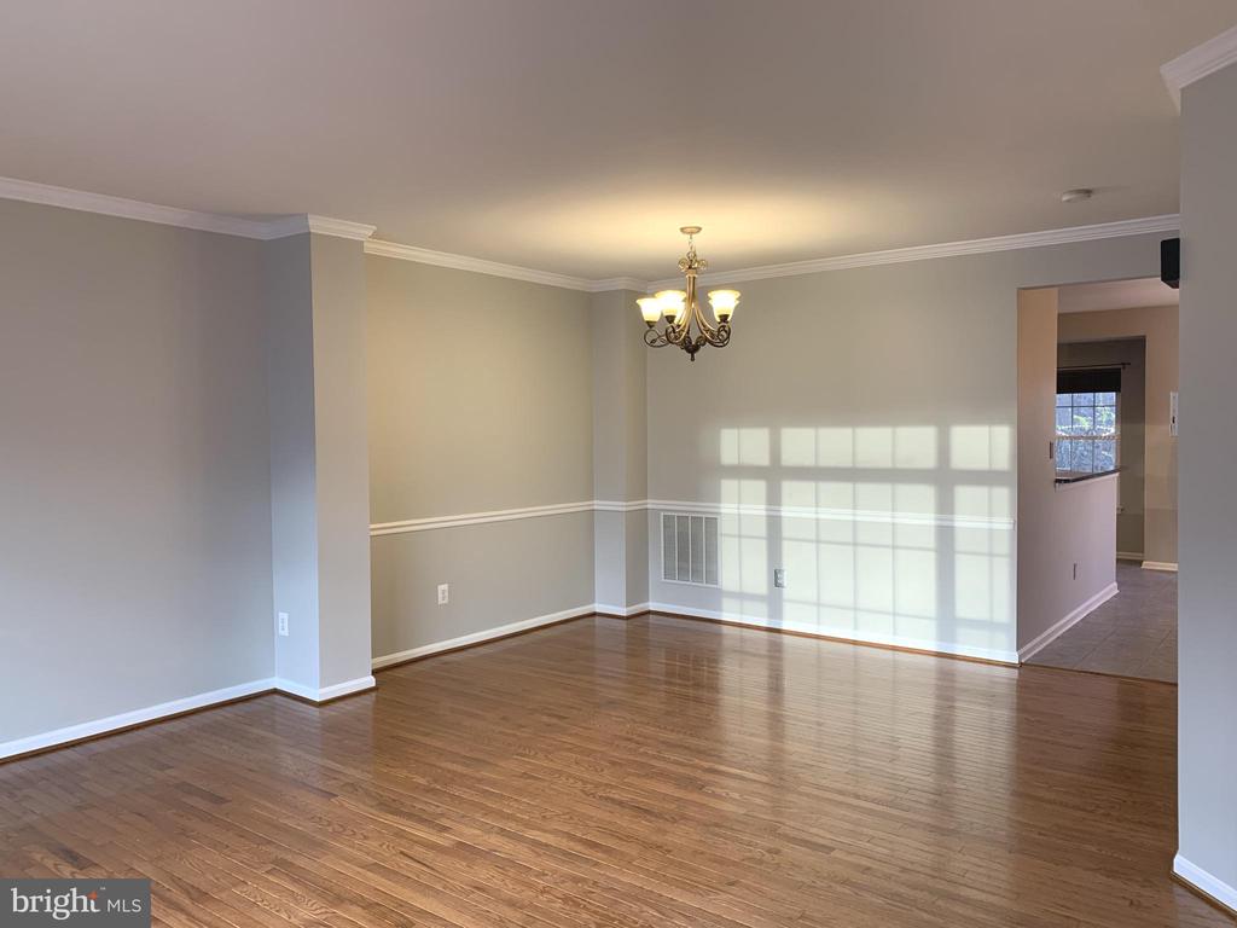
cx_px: 618
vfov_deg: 53.1
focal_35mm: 26
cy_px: 464
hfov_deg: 67.3
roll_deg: +0.5
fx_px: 929
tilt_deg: -2.0
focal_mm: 4.25
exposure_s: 1/60
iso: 64
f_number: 1.8
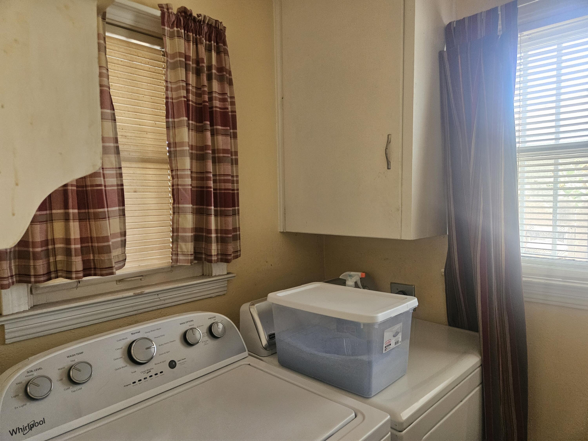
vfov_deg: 58.9
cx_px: 294
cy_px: 220
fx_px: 391
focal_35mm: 23
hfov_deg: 73.9
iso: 500
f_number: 1.8
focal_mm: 5.4
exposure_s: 1/120
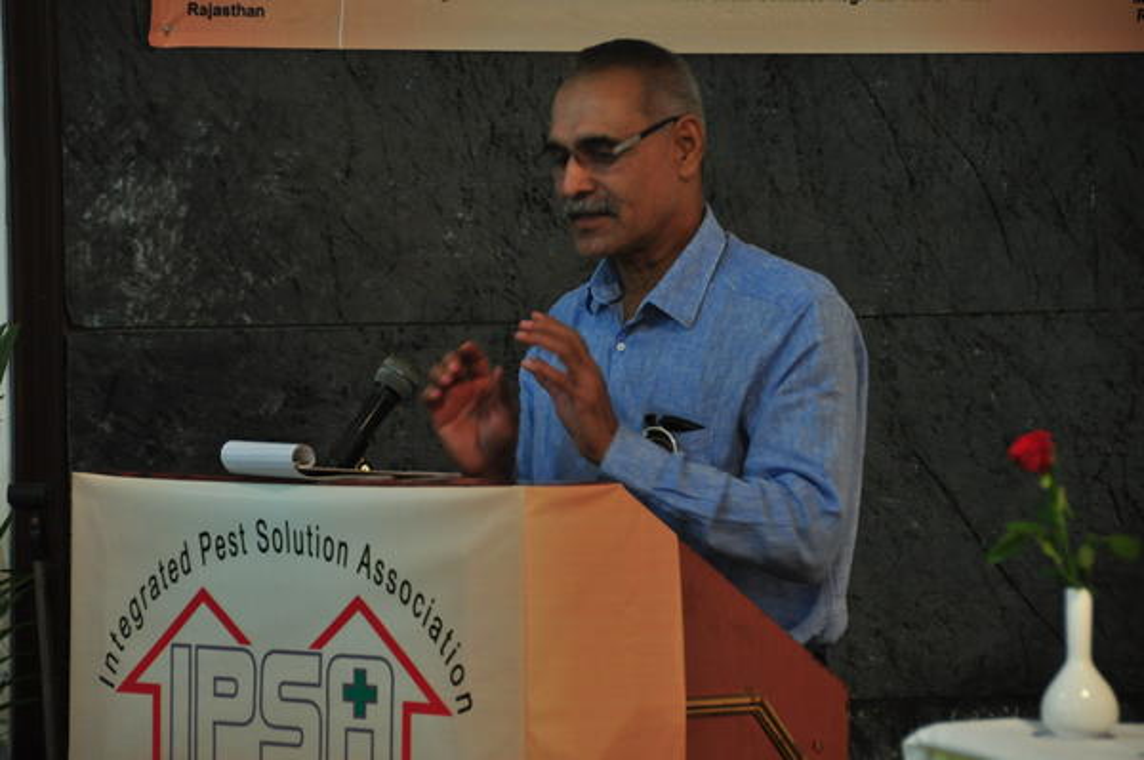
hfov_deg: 11.4
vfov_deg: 7.6
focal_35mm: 180
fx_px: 5715
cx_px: 572
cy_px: 380
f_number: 5.3
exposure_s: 1/40
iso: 800
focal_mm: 120
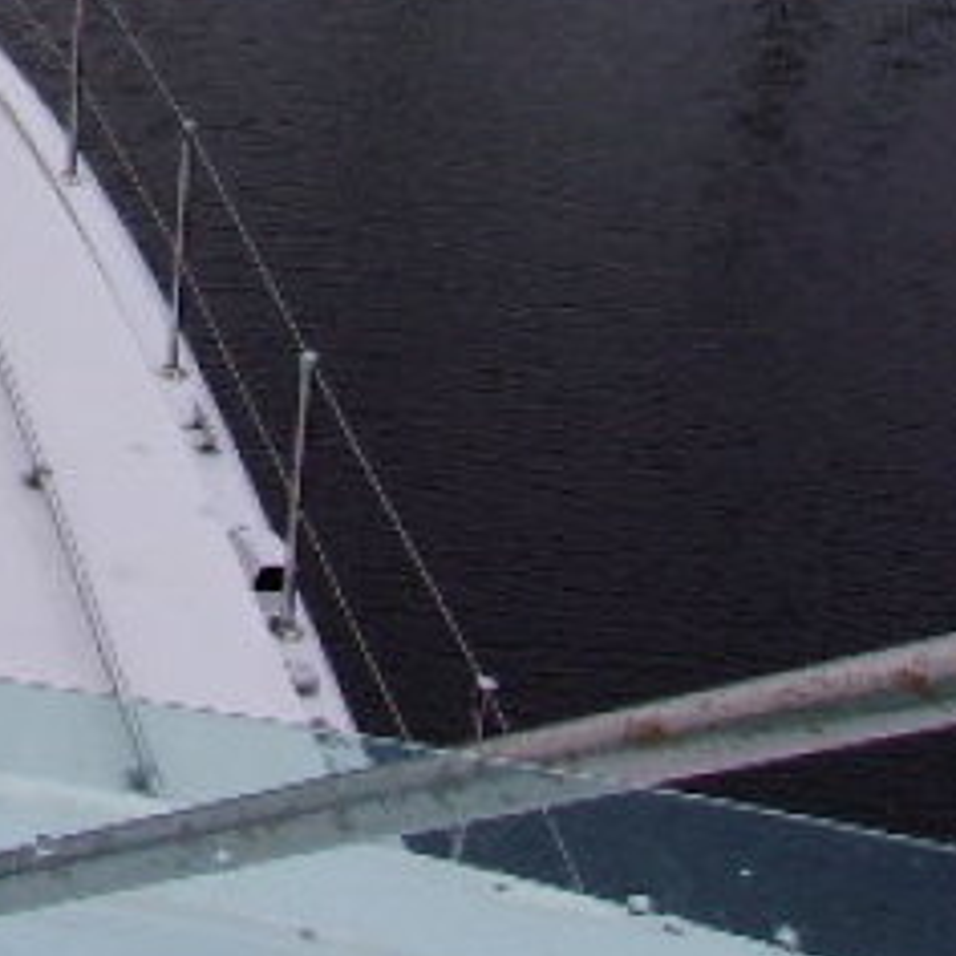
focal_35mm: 81
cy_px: -77
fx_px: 2531
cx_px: -571
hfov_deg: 18.4
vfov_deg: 20.5
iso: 80
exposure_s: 1/120
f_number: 10.4
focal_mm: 4.9
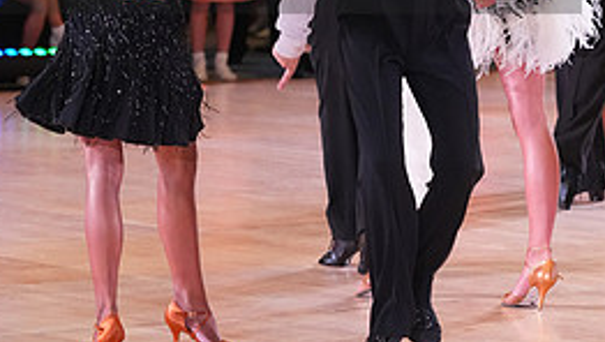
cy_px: -62
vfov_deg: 4.5
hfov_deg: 8.0
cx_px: 264
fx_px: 4352
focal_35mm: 271
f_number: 4.5
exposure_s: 1/250
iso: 3200
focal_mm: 117
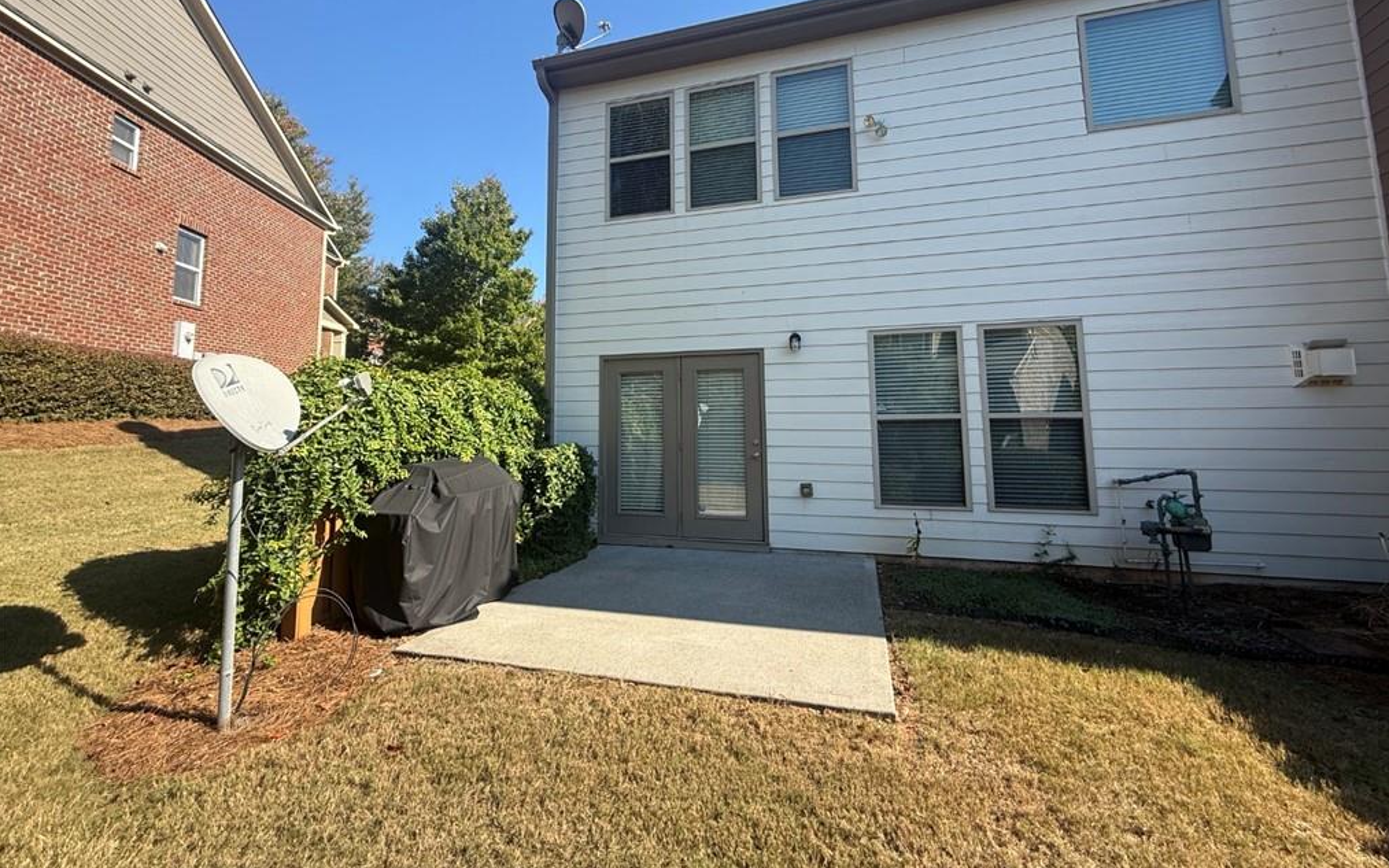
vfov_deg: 74.3
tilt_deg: +7.1
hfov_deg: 101.5
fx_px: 568
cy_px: 366
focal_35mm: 15
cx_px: 698
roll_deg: +1.4
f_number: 2.2
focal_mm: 2.22
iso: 50
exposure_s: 1/658
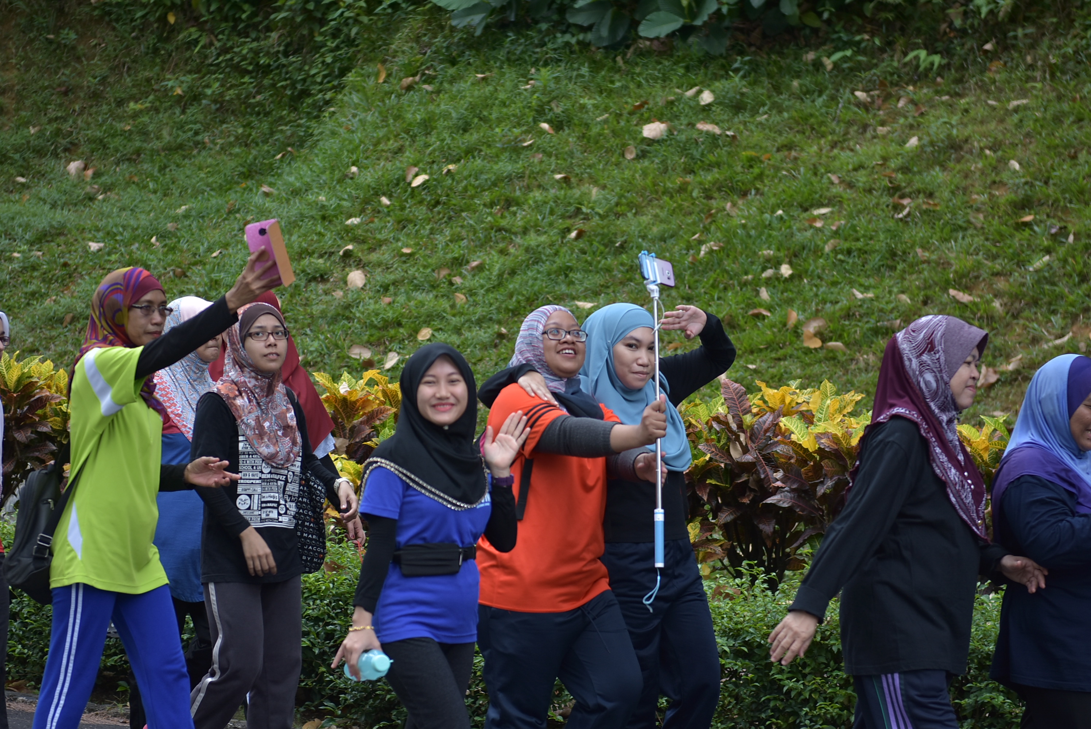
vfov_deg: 13.1
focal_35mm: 105
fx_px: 3184
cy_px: 364
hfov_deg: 19.4
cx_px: 546
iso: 160
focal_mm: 70
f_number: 2.8
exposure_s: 1/320
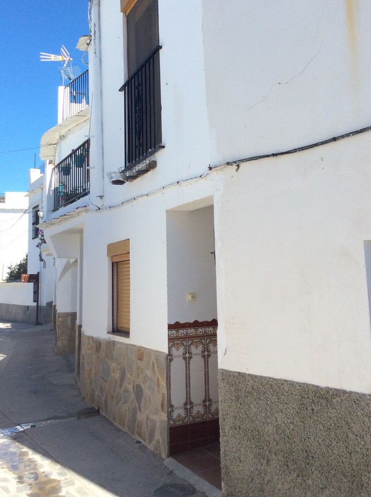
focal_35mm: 40
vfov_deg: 46.6
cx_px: 206
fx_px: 573
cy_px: 197
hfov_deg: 35.8
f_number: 2.4
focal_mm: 3.3
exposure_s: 1/1059
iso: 32
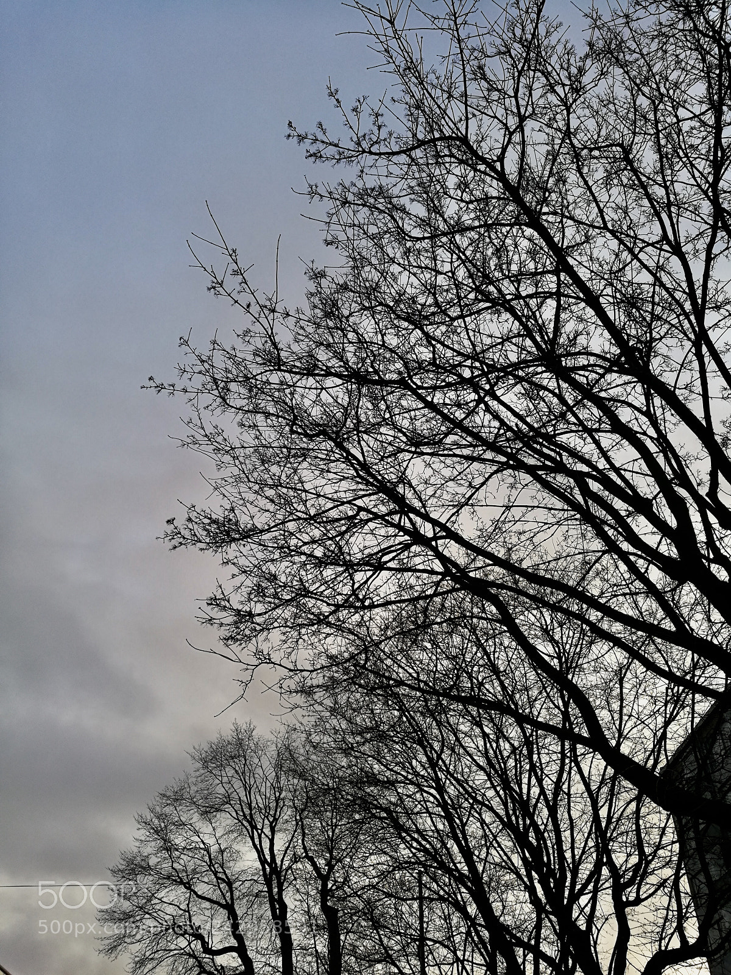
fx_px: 760
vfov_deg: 65.3
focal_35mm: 27
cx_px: 366
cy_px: 488
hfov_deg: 51.4
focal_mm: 4.5
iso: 50
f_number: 2.2
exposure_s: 1/157
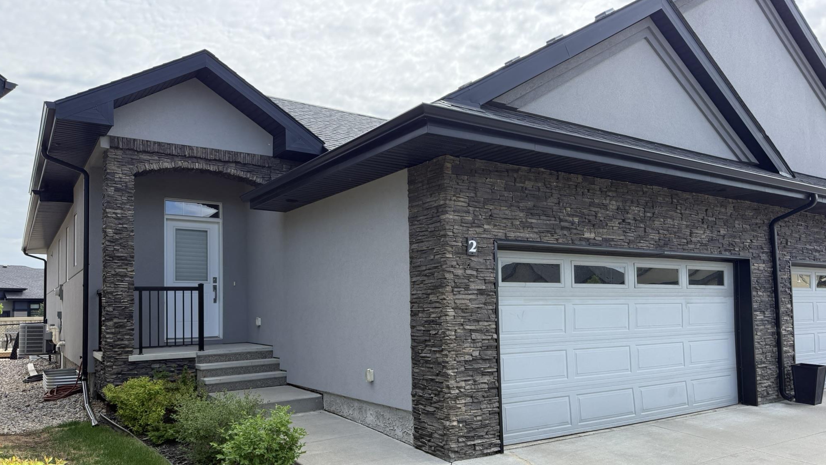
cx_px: 409
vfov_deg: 42.6
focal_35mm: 27
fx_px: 591
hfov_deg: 69.9
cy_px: 285
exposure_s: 1/2445
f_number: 1.78
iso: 100
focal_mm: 6.76
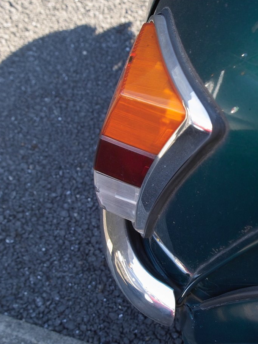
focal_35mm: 63
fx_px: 626
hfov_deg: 23.3
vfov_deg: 30.7
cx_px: 129
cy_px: 177
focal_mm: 34
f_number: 8
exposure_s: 1/15
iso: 100
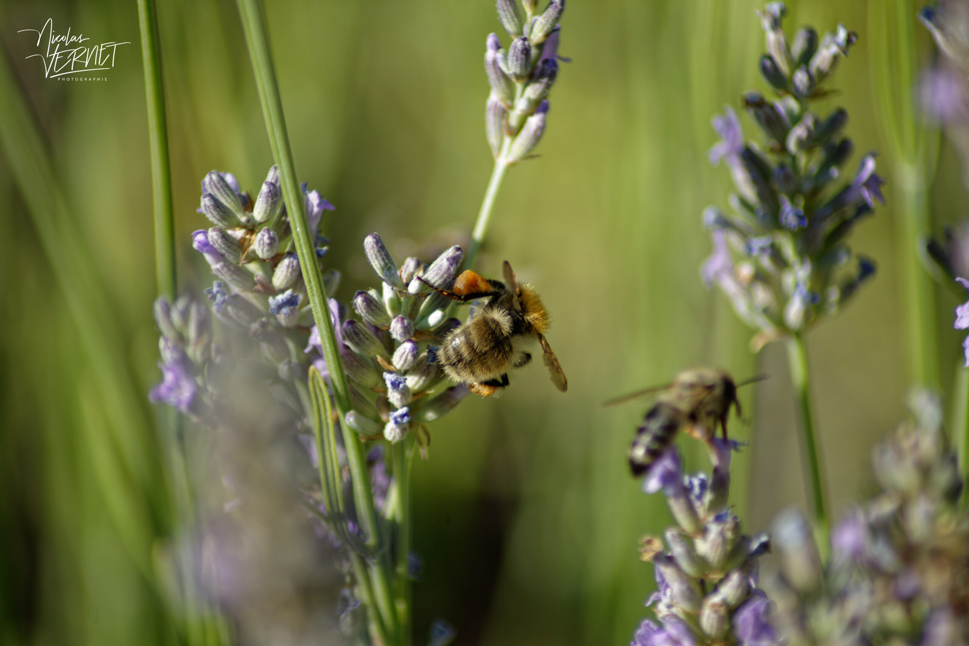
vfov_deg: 4.7
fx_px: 7873
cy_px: 323
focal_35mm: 292
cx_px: 484
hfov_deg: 7.0
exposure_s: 1/500
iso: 100
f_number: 4.8
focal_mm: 195
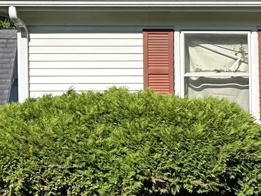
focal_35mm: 146
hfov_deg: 11.6
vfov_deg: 10.1
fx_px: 1101
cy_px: 138
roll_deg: +1.1
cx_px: 589
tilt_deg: -1.6
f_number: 1.5
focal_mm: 5.7
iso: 50
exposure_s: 1/4115
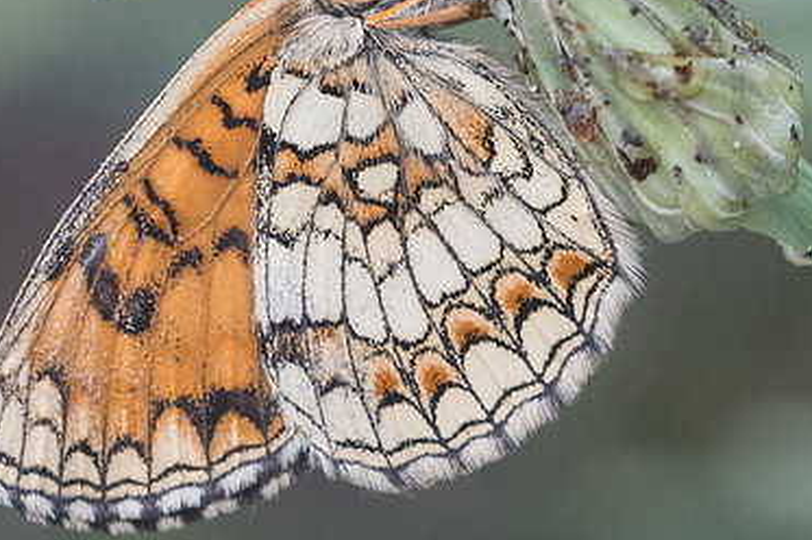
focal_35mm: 609
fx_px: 13724
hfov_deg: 3.4
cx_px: 398
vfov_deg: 2.3
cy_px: 211
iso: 1250
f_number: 10
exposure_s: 1/400
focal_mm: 150
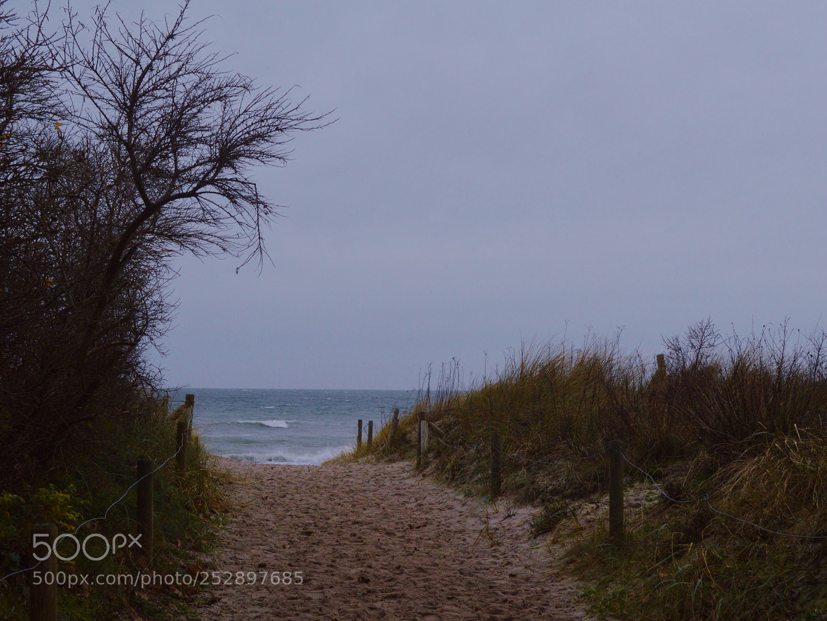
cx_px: 466
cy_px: 312
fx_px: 1410
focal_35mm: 59
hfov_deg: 32.7
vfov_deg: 24.8
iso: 400
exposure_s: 1/80
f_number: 8
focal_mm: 36
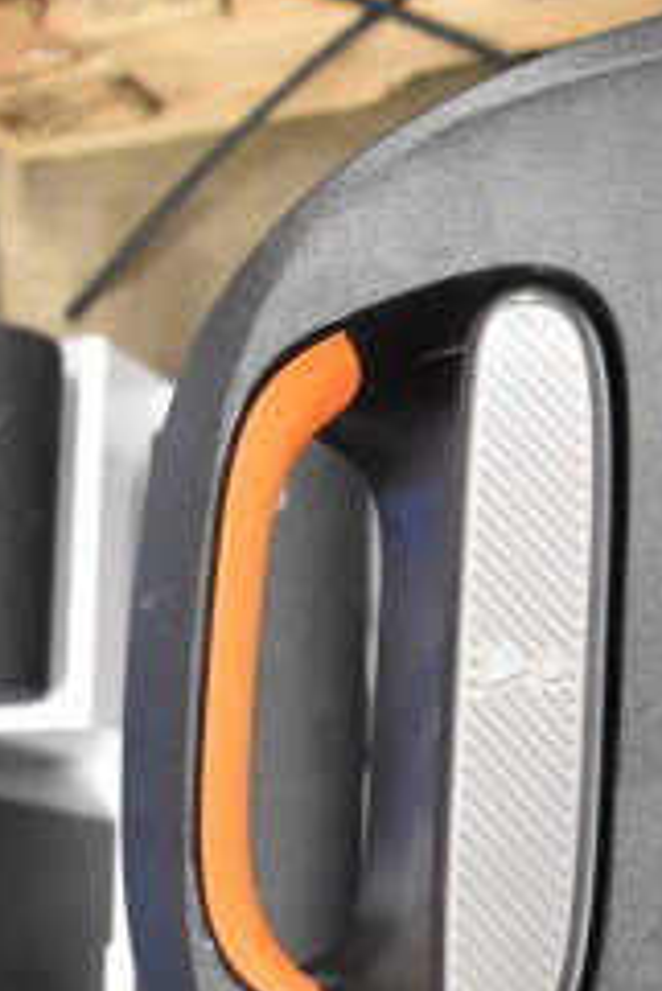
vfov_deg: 26.5
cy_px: 656
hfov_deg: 16.0
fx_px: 2093
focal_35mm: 76
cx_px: 1073
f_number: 3.5
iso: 2800
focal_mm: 20
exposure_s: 1/30
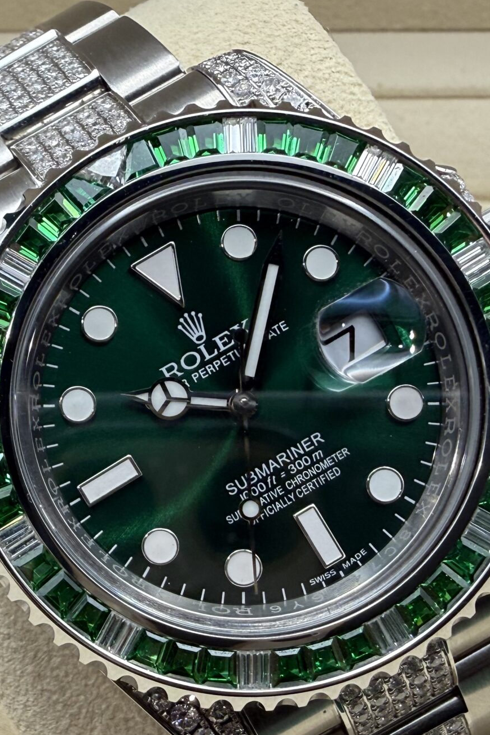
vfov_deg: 40.1
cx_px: 215
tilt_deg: -49.7
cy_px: 457
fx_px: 1001
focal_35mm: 49
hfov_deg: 27.5
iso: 160
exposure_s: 1/100
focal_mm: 2.22
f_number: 2.2
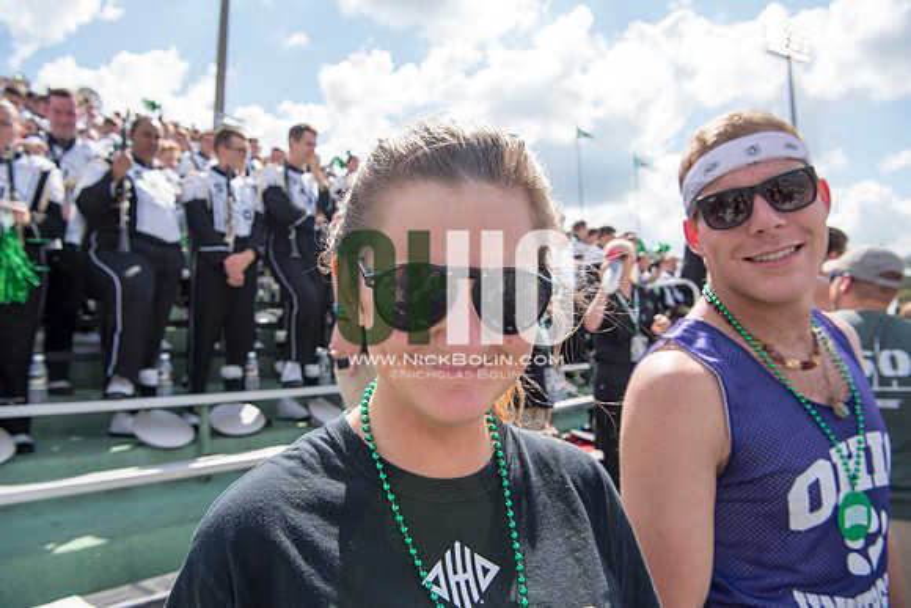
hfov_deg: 73.7
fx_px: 607
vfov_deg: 53.2
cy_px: 304
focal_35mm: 24
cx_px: 456
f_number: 7.1
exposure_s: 1/500
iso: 200
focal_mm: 24
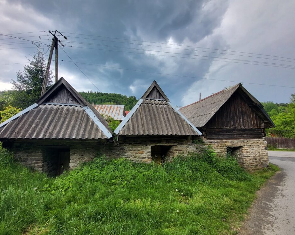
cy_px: 121
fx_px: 122
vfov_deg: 87.9
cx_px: 140
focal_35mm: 14
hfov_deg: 100.6
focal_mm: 1.74
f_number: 2.2
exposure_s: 1/142
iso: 32
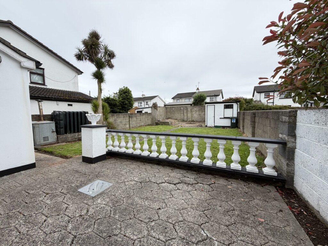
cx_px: 164
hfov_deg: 102.1
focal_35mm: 14
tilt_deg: -4.3
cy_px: 123
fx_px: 133
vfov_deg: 85.7
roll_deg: +1.3
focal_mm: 2.22
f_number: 2.2
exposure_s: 1/217
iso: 40
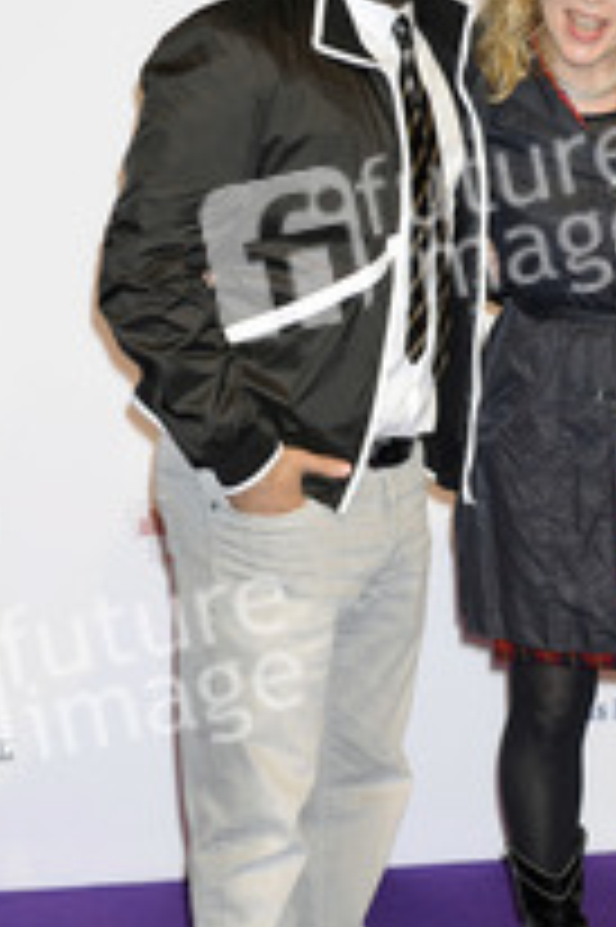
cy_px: 459
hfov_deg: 8.8
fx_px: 3985
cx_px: 562
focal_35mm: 155
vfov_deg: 13.3
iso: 640
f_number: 6.3
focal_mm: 80
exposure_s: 1/160
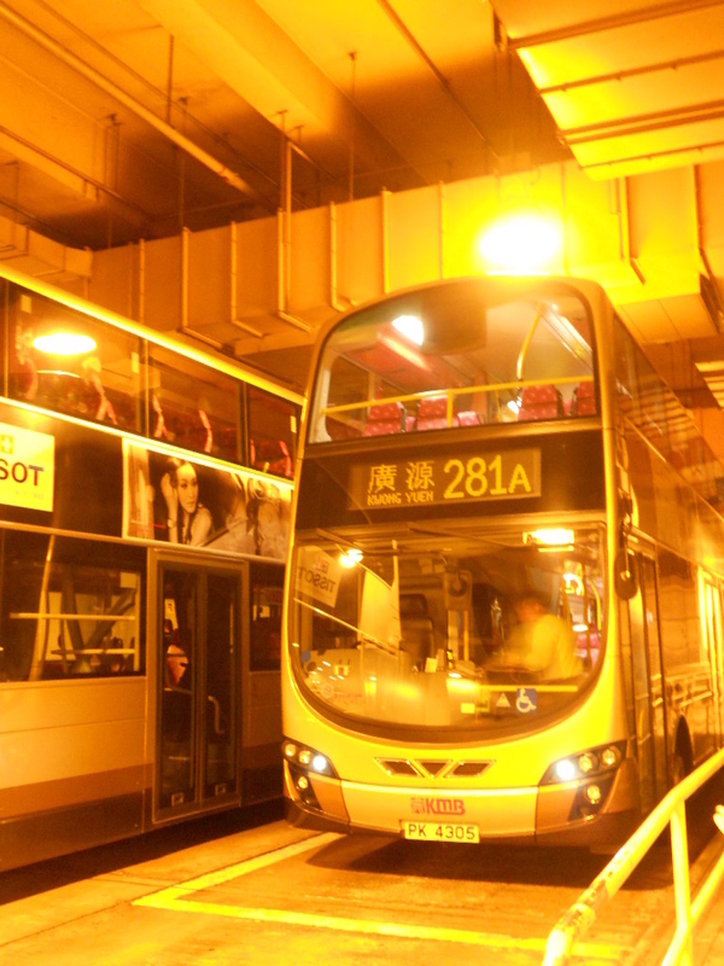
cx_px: 362
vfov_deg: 49.0
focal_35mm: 38
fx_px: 1060
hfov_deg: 37.7
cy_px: 483
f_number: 3.9
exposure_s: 1/2
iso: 400
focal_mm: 6.9
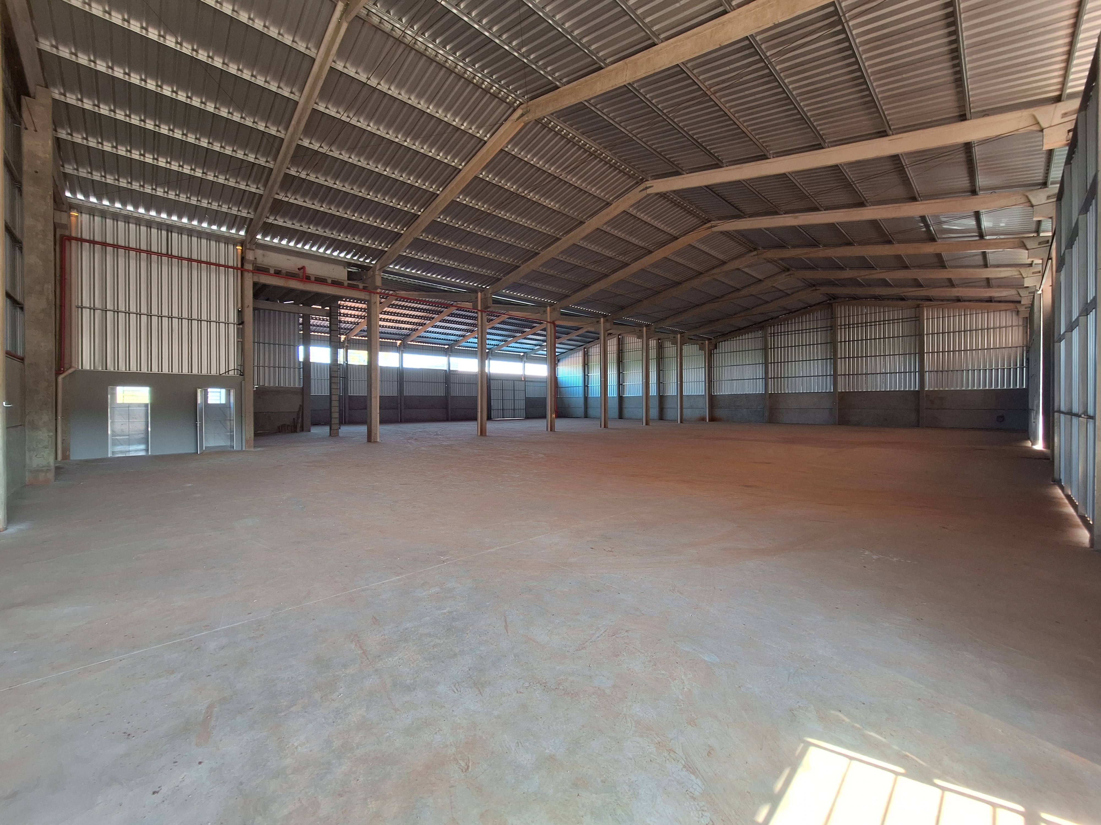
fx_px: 413
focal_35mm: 13
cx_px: 550
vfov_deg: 89.9
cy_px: 412
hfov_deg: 106.2
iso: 50
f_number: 2.2
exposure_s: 1/40
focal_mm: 1.74
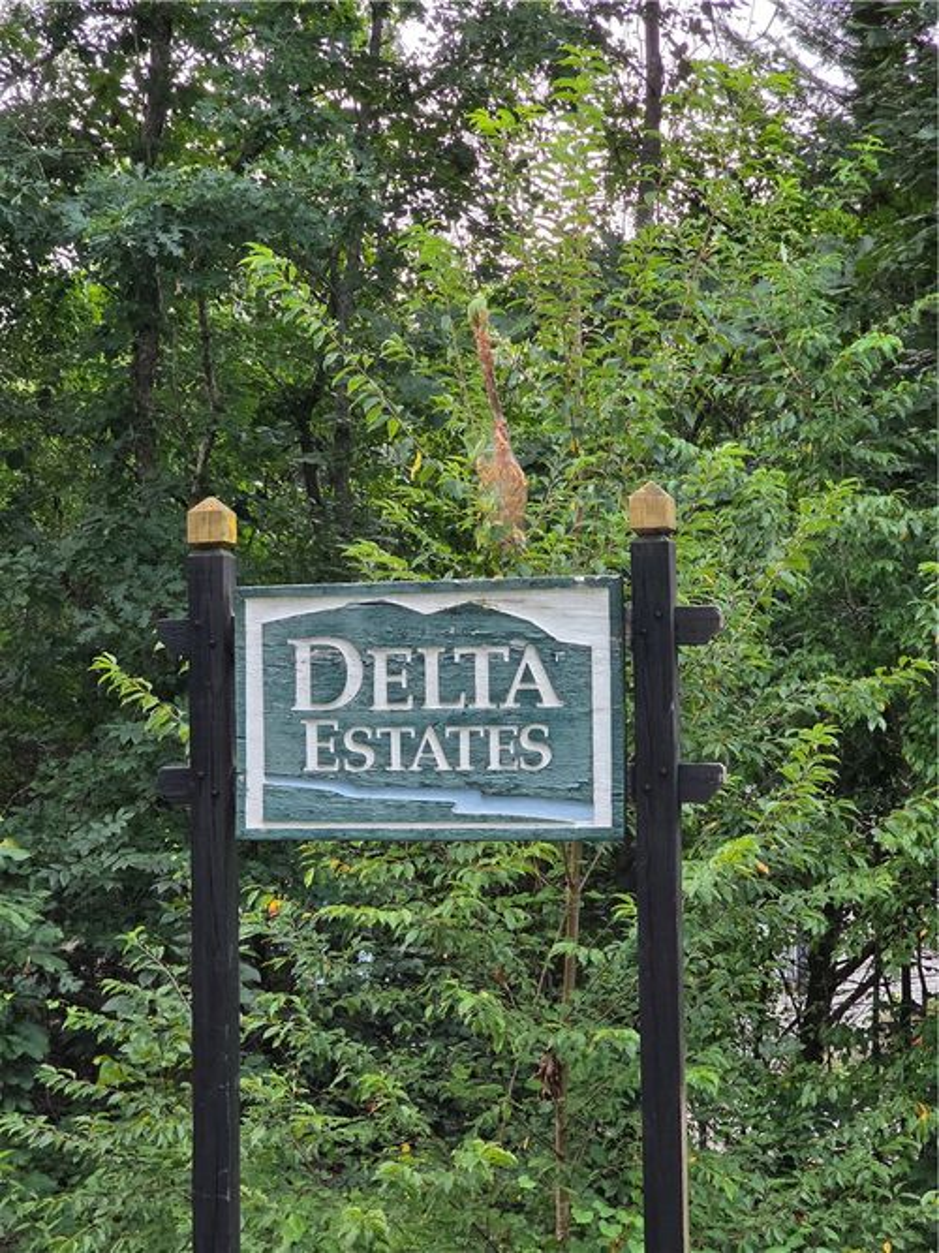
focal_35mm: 69
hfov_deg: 21.3
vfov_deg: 28.2
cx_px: 470
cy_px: 626
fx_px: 2496
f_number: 2.4
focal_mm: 7.9
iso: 200
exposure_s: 1/120
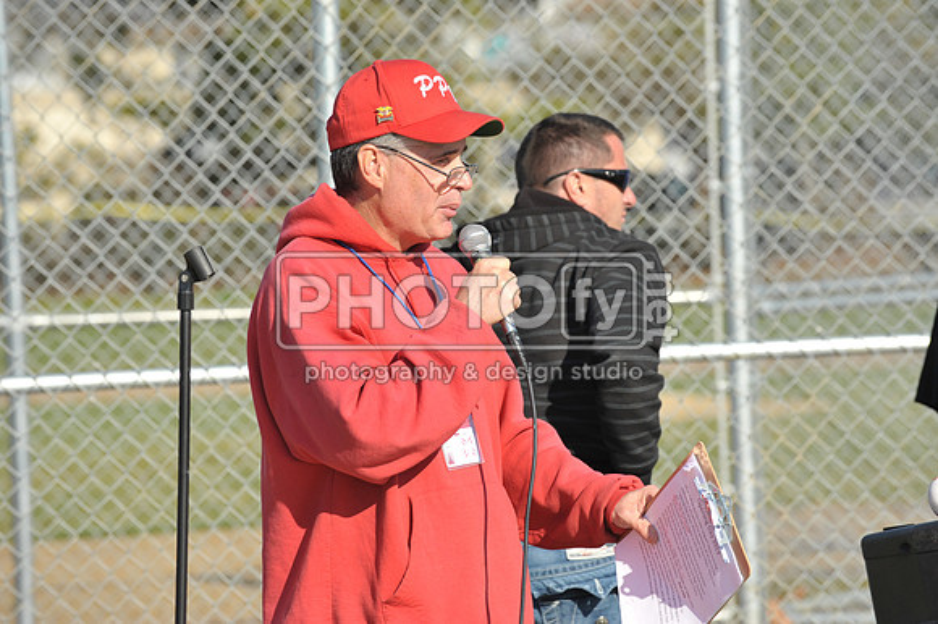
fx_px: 5208
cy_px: 312
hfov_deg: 10.3
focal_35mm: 200
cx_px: 469
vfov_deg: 6.9
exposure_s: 1/1000
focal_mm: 200
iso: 400
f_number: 7.1
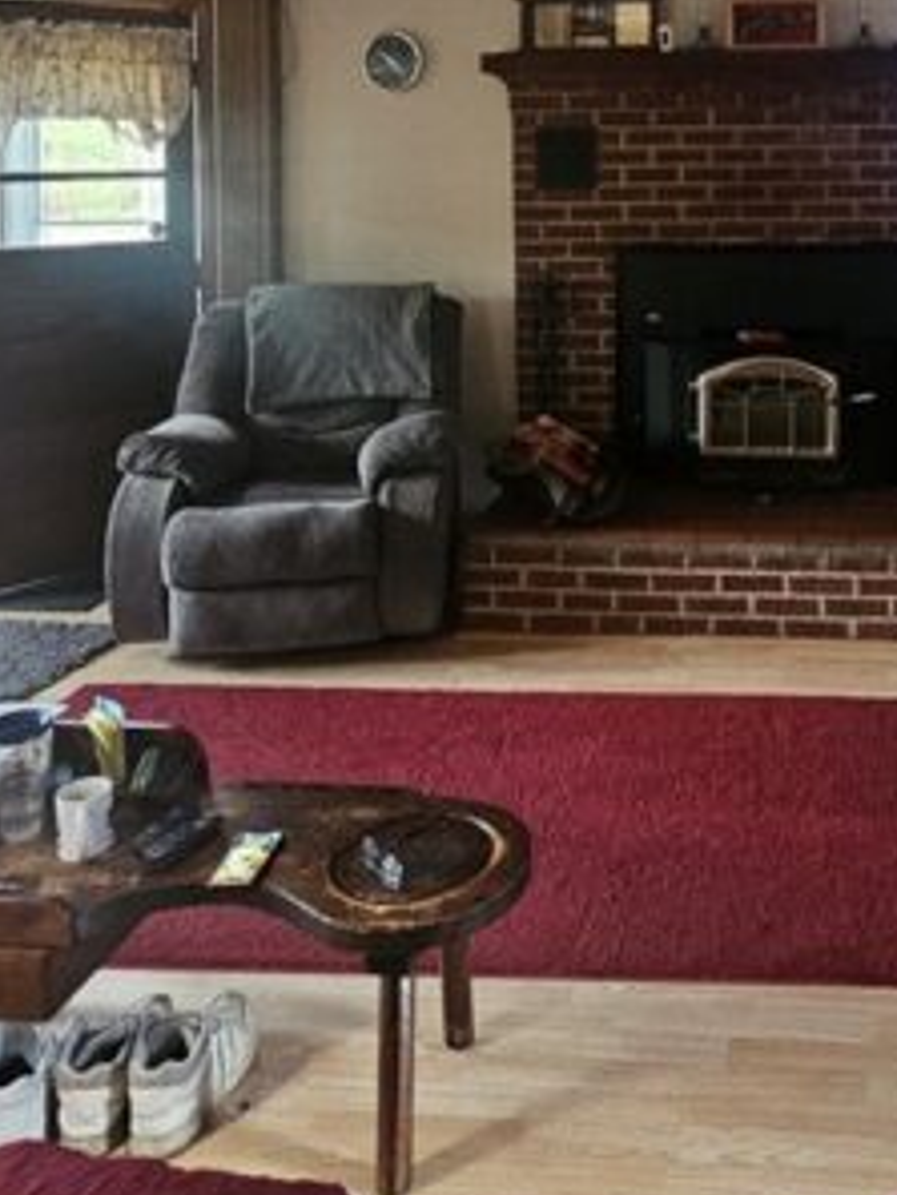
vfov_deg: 47.7
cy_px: 141
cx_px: 732
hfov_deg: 39.0
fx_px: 1208
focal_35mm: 35
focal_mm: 2.2
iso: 640
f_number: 2.2
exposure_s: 1/30
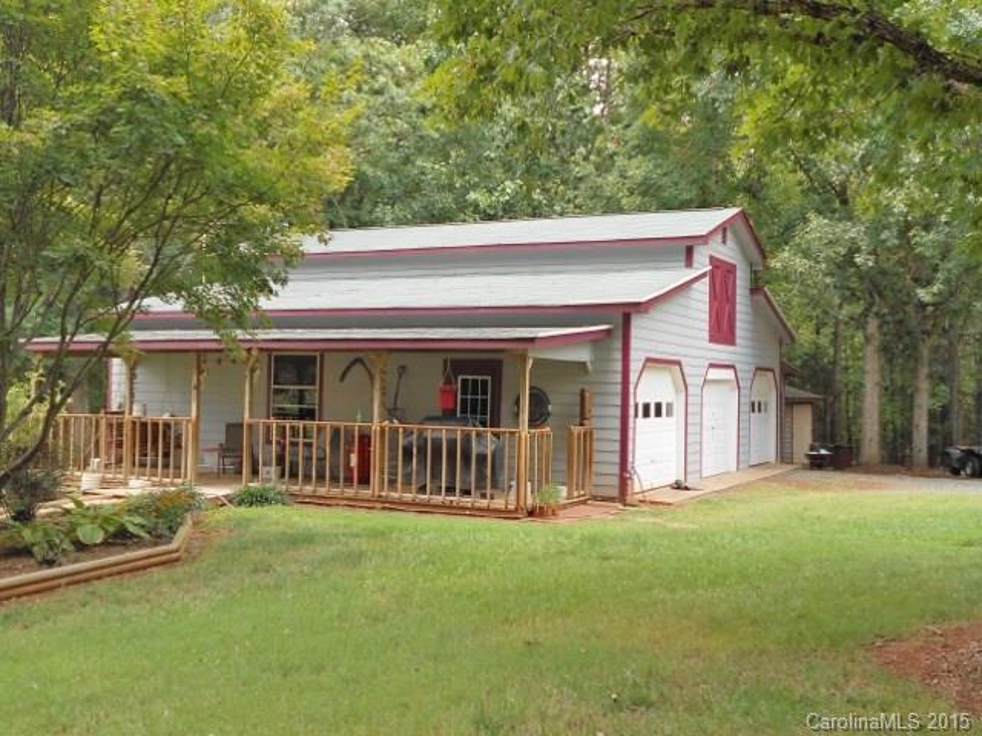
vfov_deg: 38.7
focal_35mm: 37
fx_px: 1050
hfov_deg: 50.1
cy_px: 368
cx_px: 491
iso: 80
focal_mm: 6.7
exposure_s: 1/80
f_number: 3.9
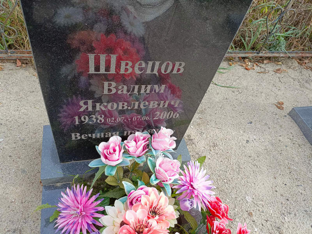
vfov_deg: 54.9
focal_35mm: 25
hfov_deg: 69.4
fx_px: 225
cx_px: 156
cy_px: 117
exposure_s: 1/312
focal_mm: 4.76
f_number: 1.69
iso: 110
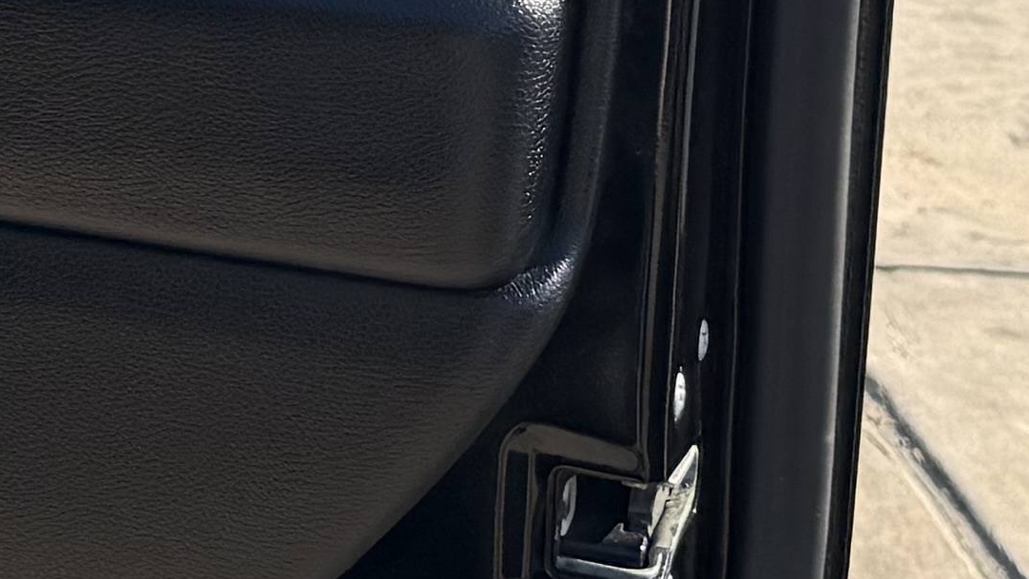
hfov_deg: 14.9
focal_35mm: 138
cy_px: -736
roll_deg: -0.9
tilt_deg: -6.8
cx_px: -309
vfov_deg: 8.2
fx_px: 3766
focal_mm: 6.76
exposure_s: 1/2525
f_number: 1.78
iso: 80
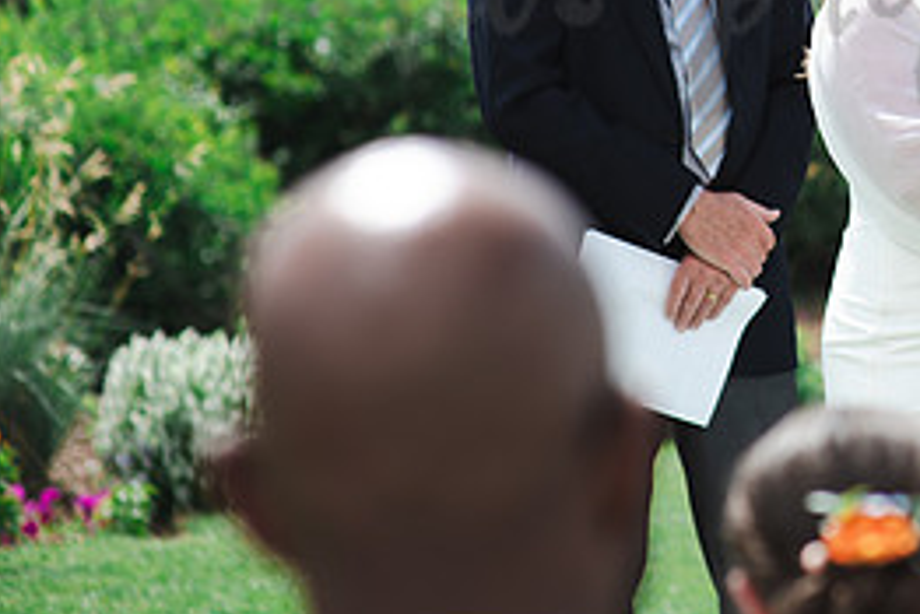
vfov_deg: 7.3
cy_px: -35
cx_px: 1015
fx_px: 4807
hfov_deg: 10.8
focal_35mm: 188
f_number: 2.8
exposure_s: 1/1600
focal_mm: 85
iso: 125
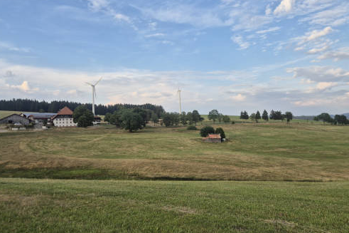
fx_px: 252
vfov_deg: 49.5
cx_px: 174
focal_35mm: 26
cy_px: 109
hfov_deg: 69.4
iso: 25
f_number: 1.8
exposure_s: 1/473
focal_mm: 5.4
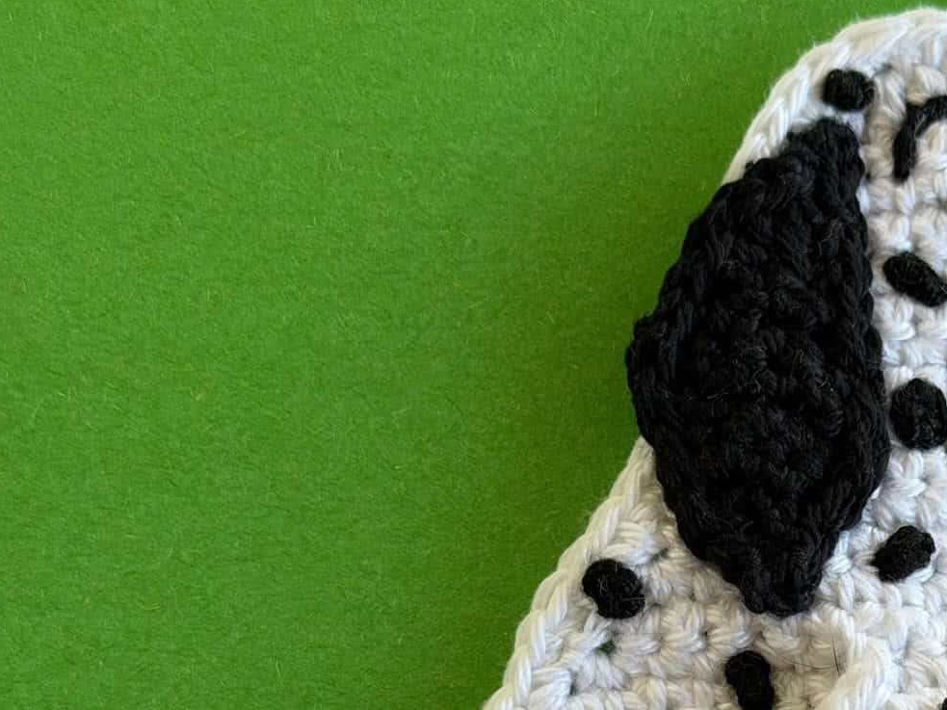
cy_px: 641
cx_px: 746
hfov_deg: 19.5
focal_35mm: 100
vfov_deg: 14.6
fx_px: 2735
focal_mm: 6.8
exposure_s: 1/121
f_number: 1.8
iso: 80
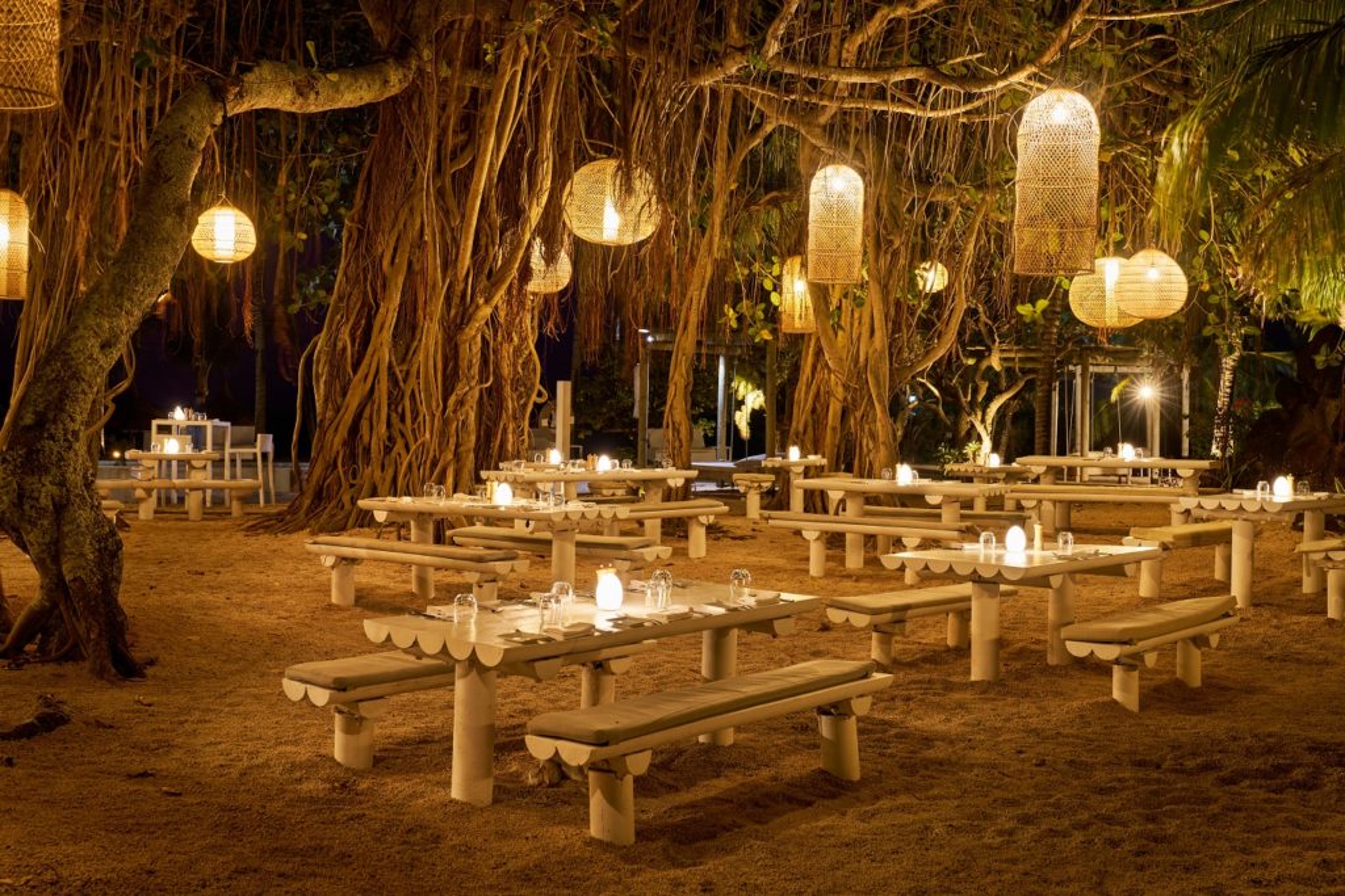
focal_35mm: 42
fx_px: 1569
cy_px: 448
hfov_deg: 46.4
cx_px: 672
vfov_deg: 31.9
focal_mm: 42
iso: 200
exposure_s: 2.5
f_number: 5.6
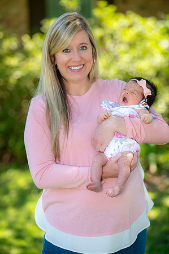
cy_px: 127
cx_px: 84
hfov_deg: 11.2
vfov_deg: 16.8
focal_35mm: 122
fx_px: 861
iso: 100
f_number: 2.8
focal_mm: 122
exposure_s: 1/250
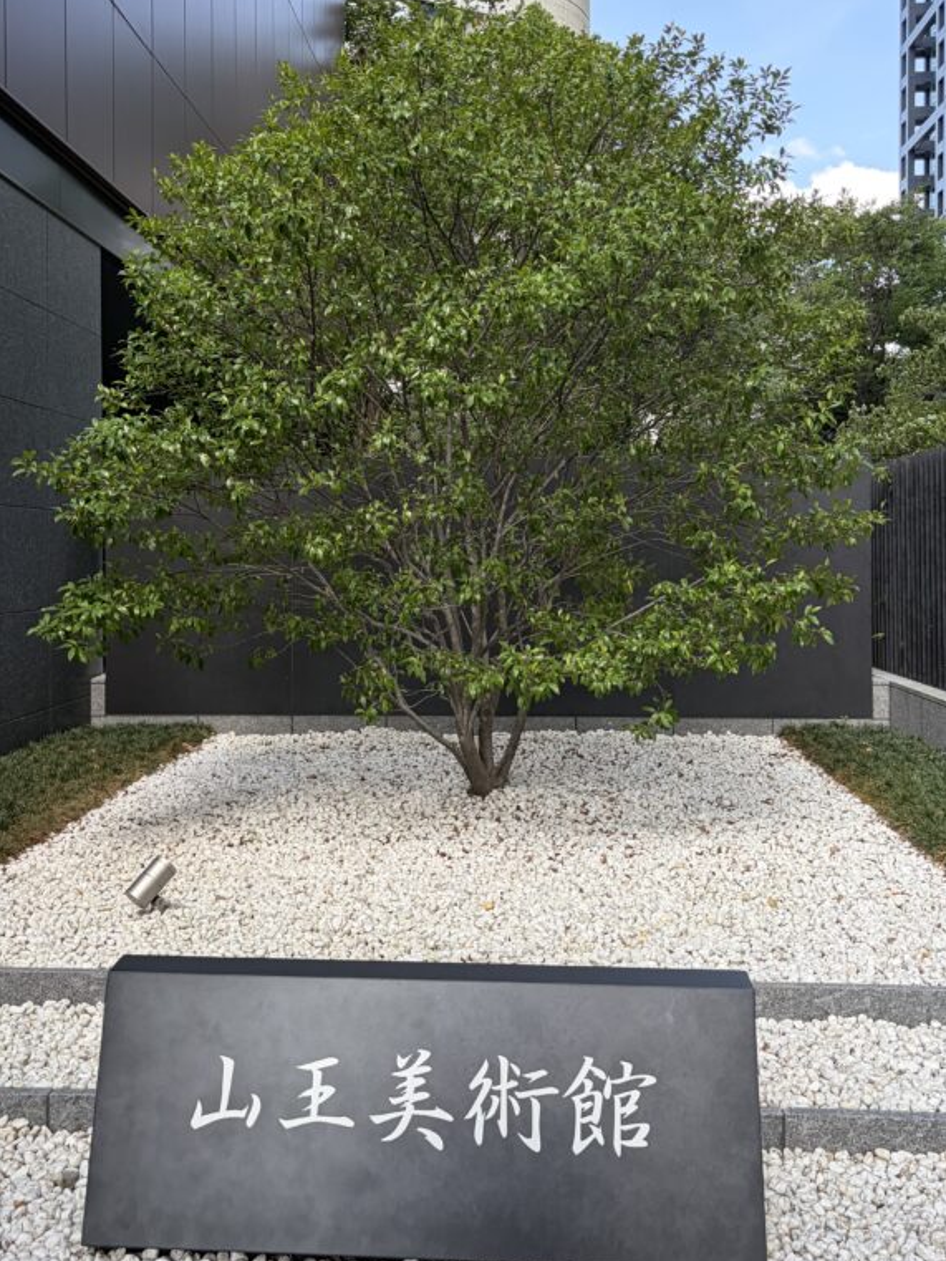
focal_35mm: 35
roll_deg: +0.4
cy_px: 552
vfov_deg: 52.5
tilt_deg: -0.2
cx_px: 447
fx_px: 1275
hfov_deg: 40.7
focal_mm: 5.96
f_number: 1.6
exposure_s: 1/485
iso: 64
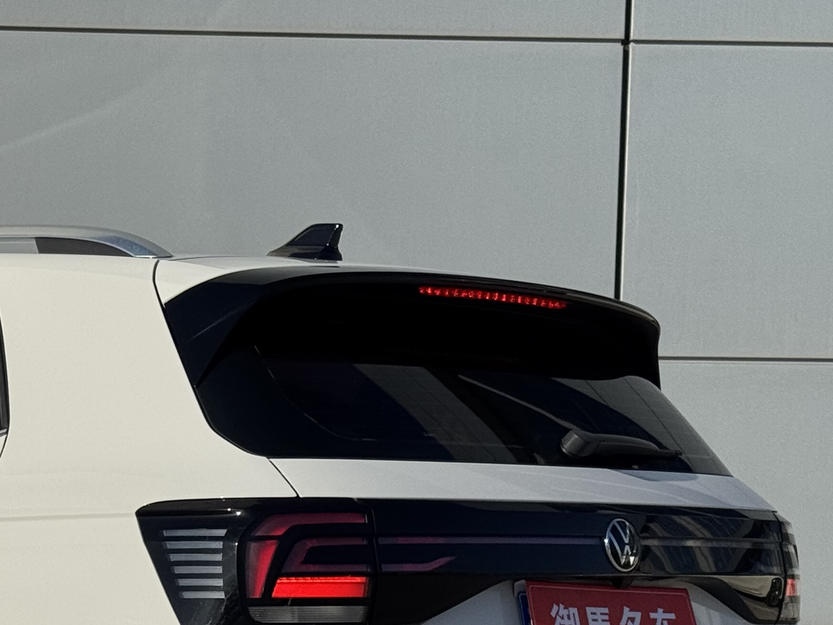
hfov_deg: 17.3
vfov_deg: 13.1
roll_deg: -0.7
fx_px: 2671
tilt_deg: -1.9
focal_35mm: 111
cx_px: -5
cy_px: 667
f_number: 1.78
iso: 64
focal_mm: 6.76
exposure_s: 1/12500
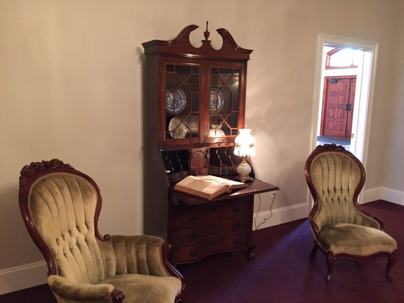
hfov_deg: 61.7
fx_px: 338
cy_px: 152
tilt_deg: -9.2
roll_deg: -1.6
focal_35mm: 29
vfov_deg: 48.2
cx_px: 202
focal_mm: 4.15
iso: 400
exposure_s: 1/15
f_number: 2.2
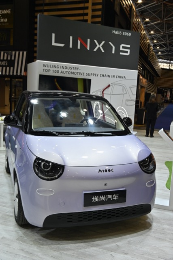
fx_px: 252
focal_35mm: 35
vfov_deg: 54.4
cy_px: 130
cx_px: 86
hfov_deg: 37.9
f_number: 7.1
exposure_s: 1/200
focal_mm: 35
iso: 640
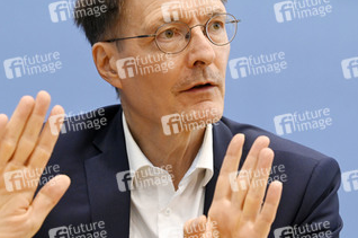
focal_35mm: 213
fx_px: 2115
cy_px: 94
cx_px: 160
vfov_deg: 6.4
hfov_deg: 9.7
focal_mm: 150
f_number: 6.3
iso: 5000
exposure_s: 1/640
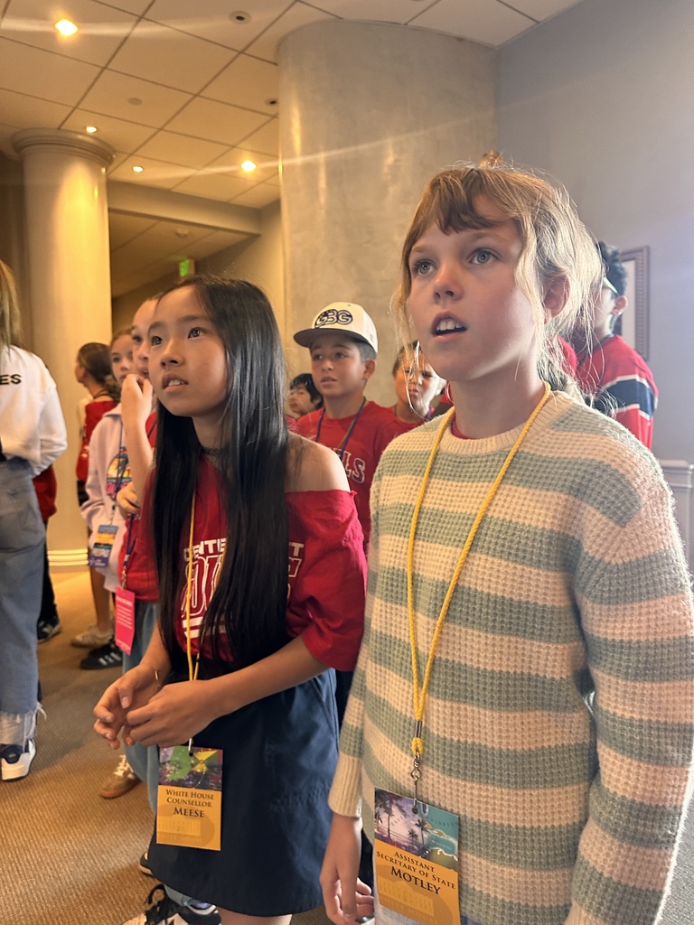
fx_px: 642
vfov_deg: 71.6
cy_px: 462
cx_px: 347
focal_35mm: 24
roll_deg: -1.8
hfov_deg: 56.8
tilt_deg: -3.2
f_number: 1.78
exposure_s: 1/60
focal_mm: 6.86
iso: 320
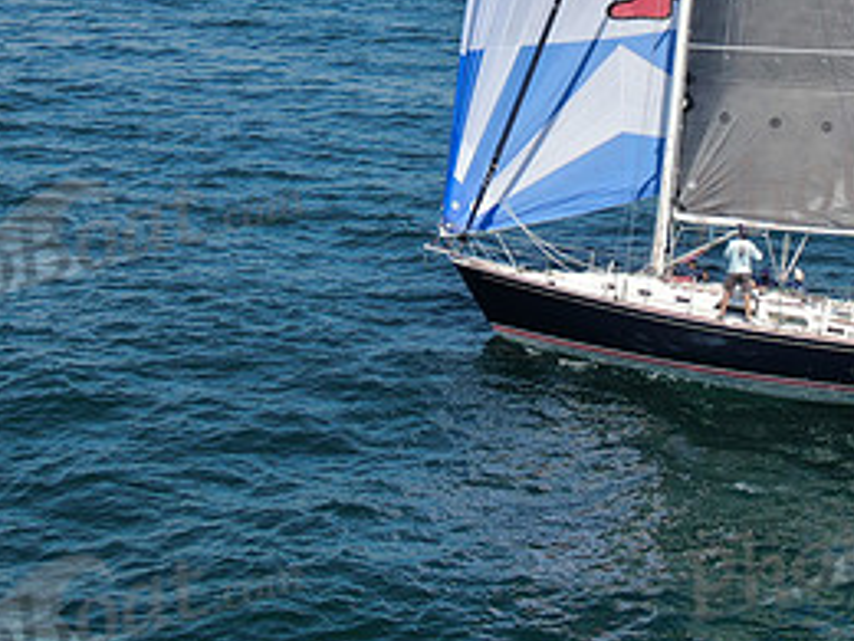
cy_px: 12
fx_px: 2640
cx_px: 496
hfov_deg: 18.4
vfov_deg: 13.7
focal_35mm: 107
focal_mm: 8.6
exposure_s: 1/800
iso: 100
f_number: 3.8
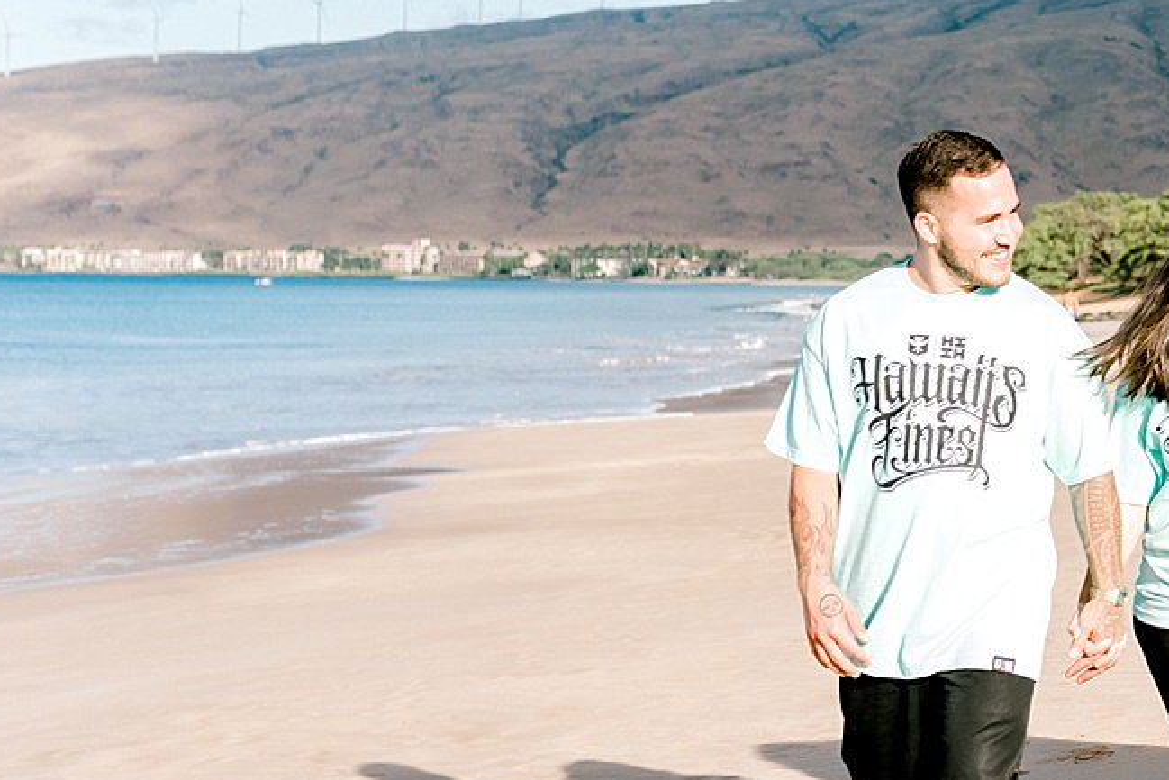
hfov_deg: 19.8
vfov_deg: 14.1
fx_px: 3150
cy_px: 231
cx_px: 1398
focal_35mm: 97
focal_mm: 35
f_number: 2.8
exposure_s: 1/1600
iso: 200
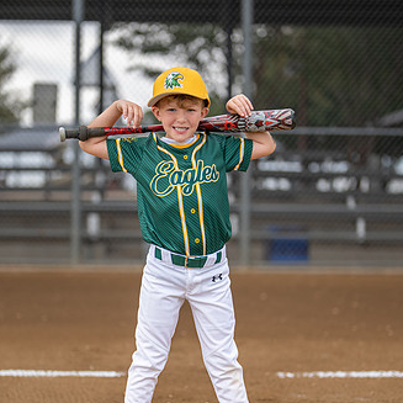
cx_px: 182
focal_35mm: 88
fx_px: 1159
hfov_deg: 19.7
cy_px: 261
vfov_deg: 19.7
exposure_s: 1/3200
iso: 200
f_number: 1.2
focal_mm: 50
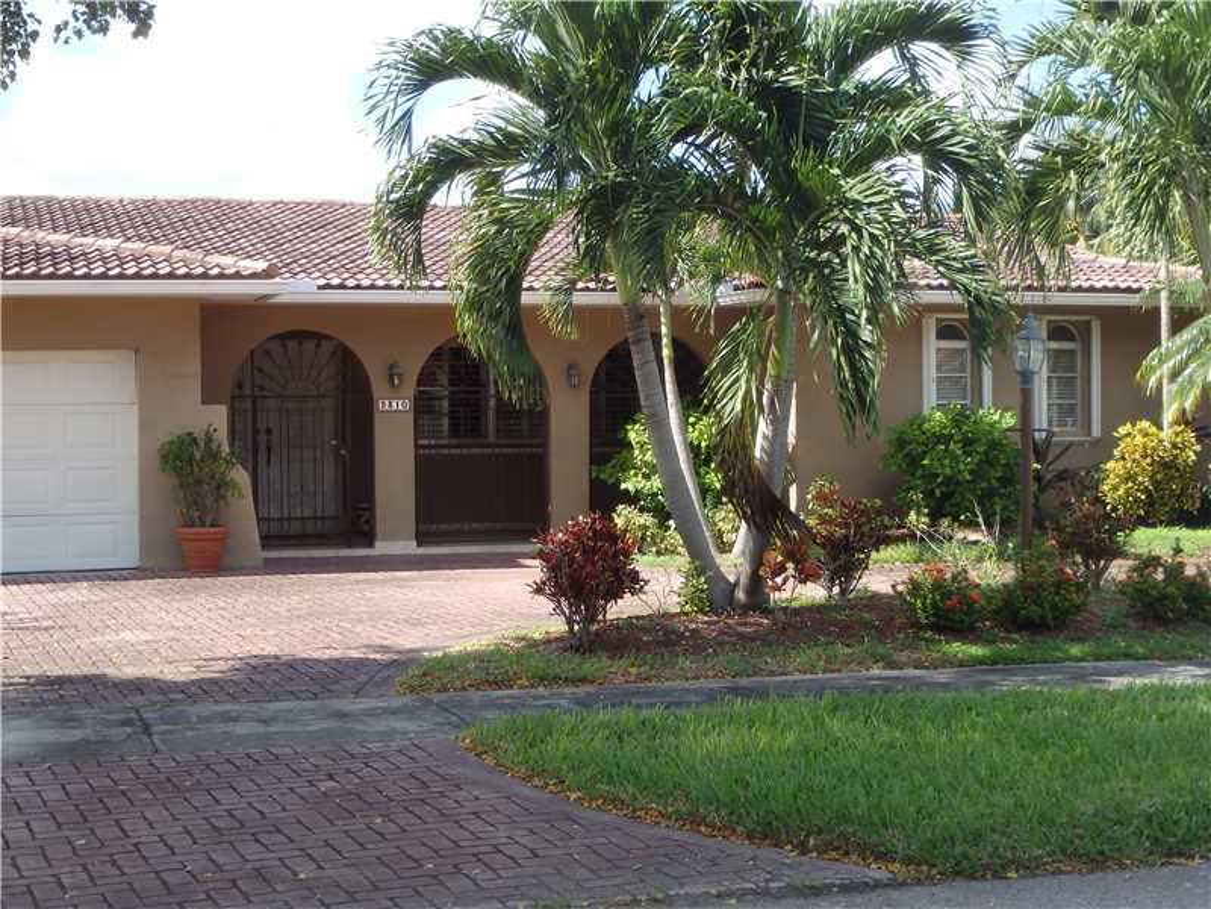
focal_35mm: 56
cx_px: 606
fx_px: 1959
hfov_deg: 34.3
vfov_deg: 26.1
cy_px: 454
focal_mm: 10
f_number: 5.1
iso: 125
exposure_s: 1/250
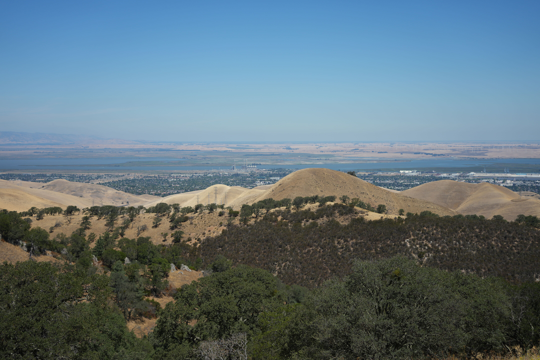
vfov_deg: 25.5
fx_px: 795
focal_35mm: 53
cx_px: 270
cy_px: 180
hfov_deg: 37.5
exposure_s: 1/1250
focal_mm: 53
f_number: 4.5
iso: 125
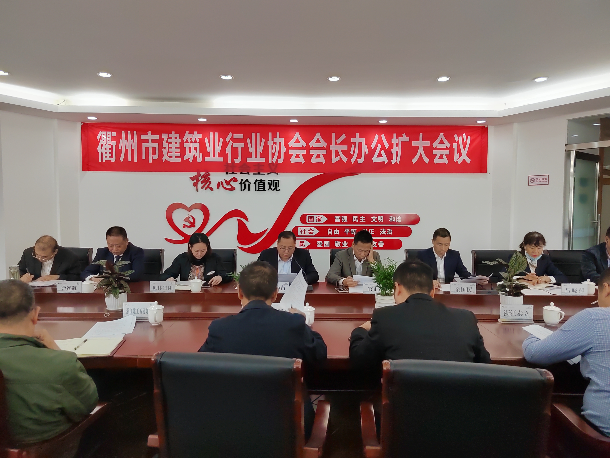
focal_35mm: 23
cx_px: 305
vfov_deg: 58.9
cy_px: 229
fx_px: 405
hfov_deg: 73.9
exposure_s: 1/100
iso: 934
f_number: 1.9
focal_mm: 5.52
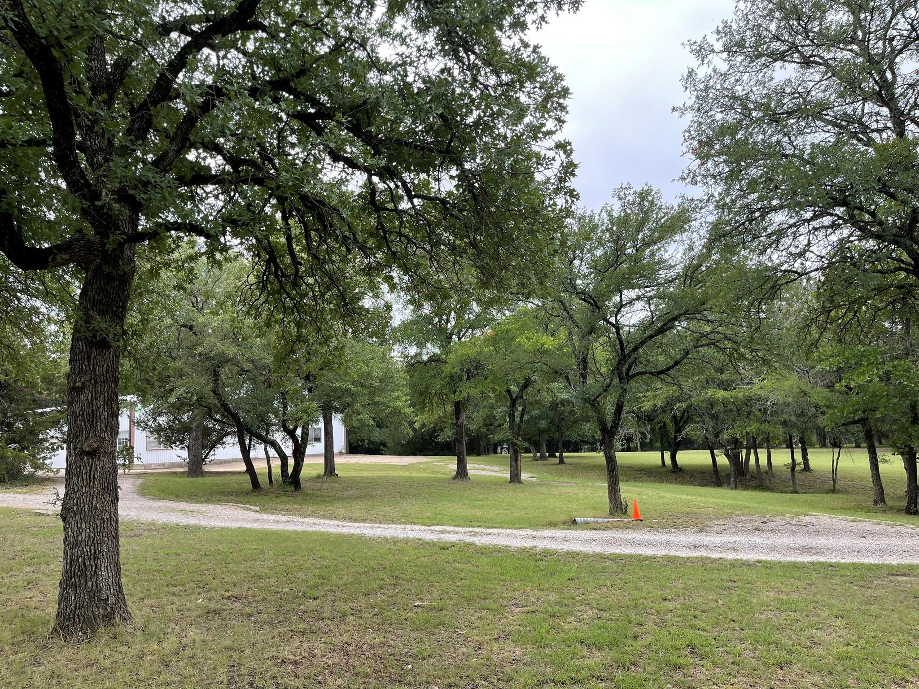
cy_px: 344
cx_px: 460
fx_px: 664
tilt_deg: +6.5
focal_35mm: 25
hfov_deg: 69.4
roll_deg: +2.1
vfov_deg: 54.9
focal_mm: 5.1
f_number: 1.6
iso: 32
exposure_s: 1/305
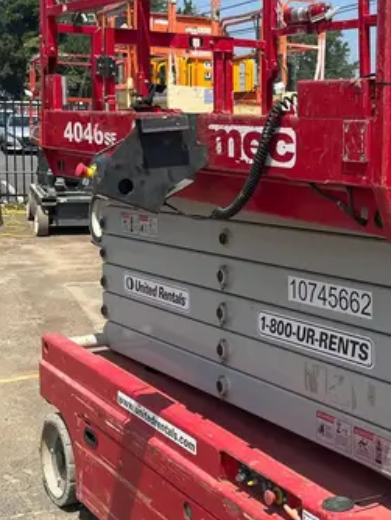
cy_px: 199
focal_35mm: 57
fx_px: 857
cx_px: 358
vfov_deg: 33.6
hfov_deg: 24.9
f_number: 1.6
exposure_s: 1/3311
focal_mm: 5.1
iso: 50
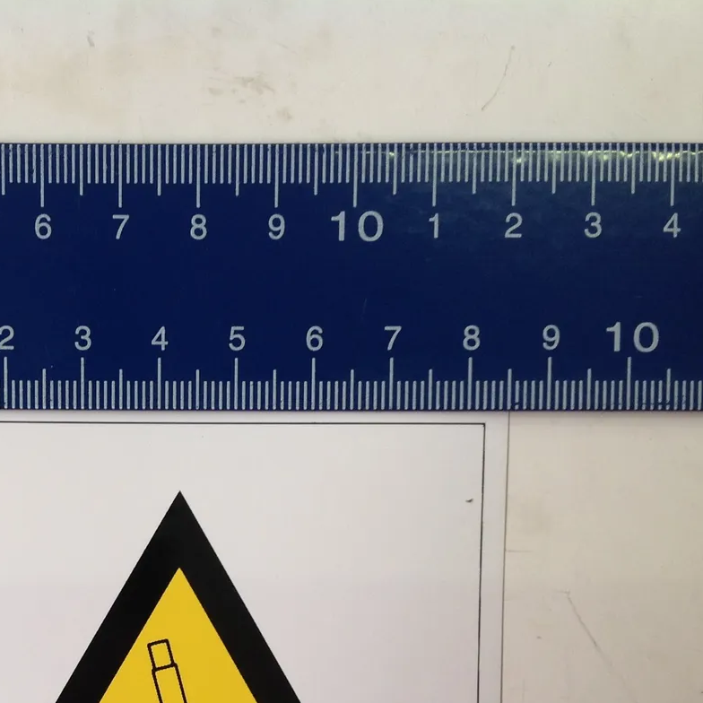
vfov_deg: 26.9
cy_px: 533
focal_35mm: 63
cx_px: 137
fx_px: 1448
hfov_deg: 26.8
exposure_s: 1/17
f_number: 2.4
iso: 50
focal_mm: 4.28
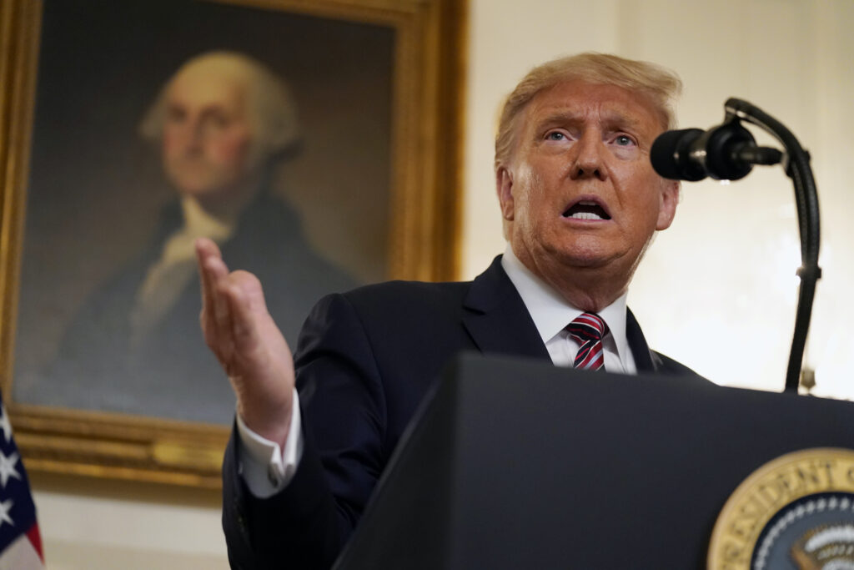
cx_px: 427
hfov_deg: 18.3
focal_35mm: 112
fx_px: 2657
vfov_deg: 12.2
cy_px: 285
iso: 4000
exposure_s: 1/250
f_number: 2.8
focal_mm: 112
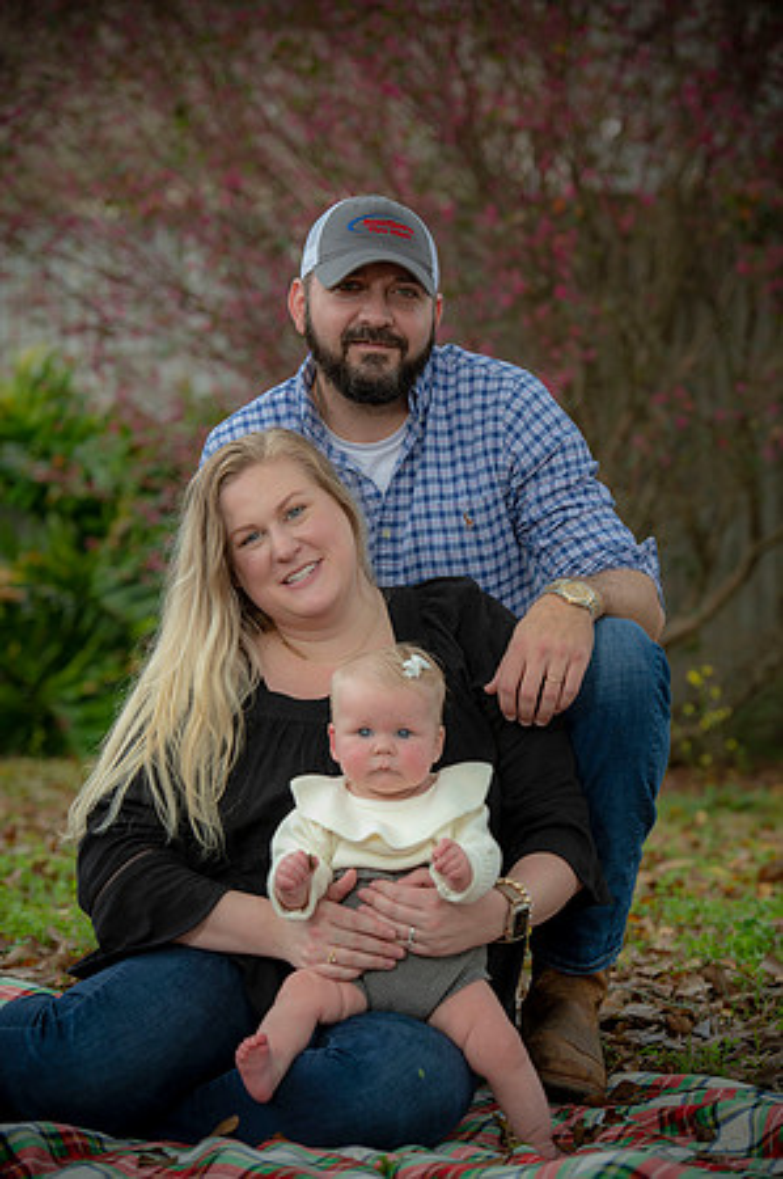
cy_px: 590
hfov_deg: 11.8
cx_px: 392
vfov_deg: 17.7
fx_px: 3793
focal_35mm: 116
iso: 160
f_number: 5
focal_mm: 116
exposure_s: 1/200
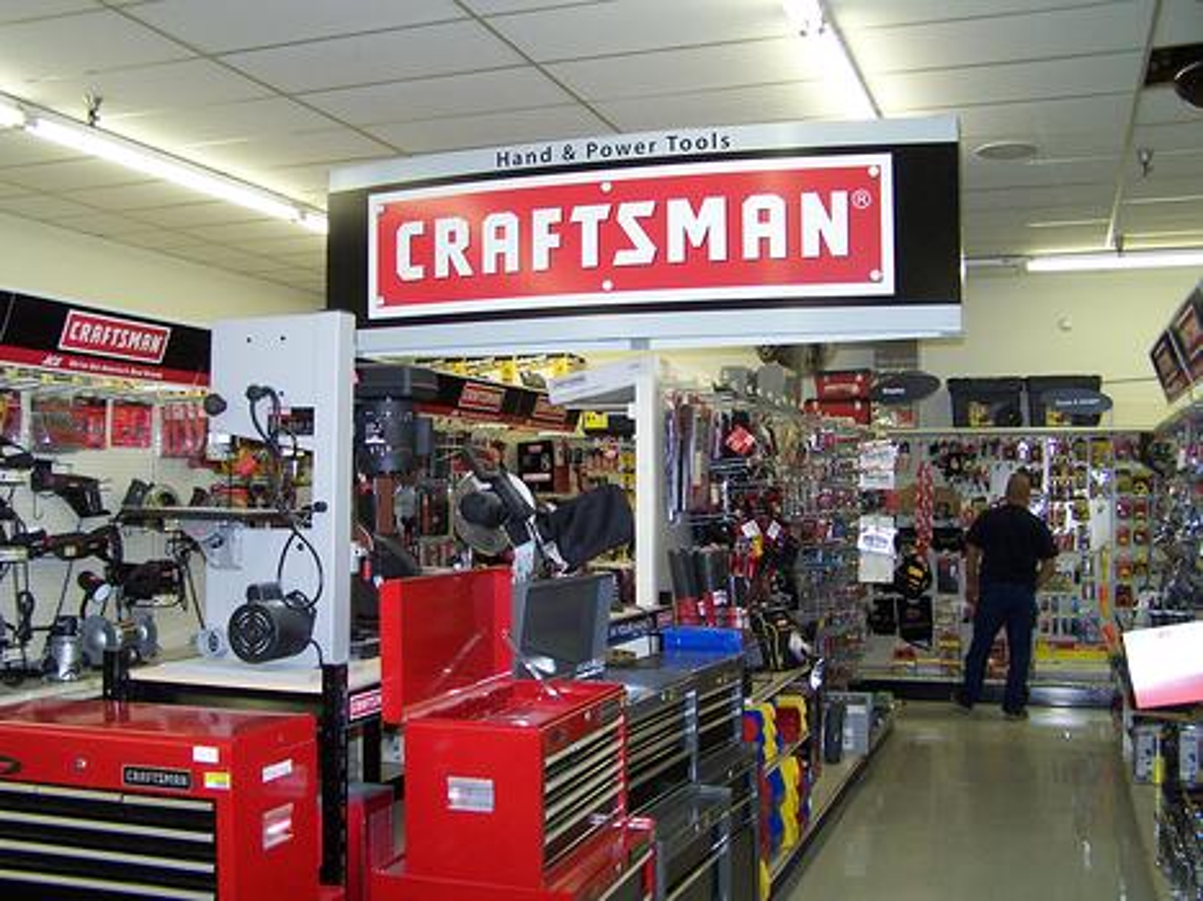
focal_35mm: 38
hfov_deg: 49.0
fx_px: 1320
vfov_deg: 37.7
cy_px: 450
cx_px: 602
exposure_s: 1/60
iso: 140
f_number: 2.8
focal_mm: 6.3
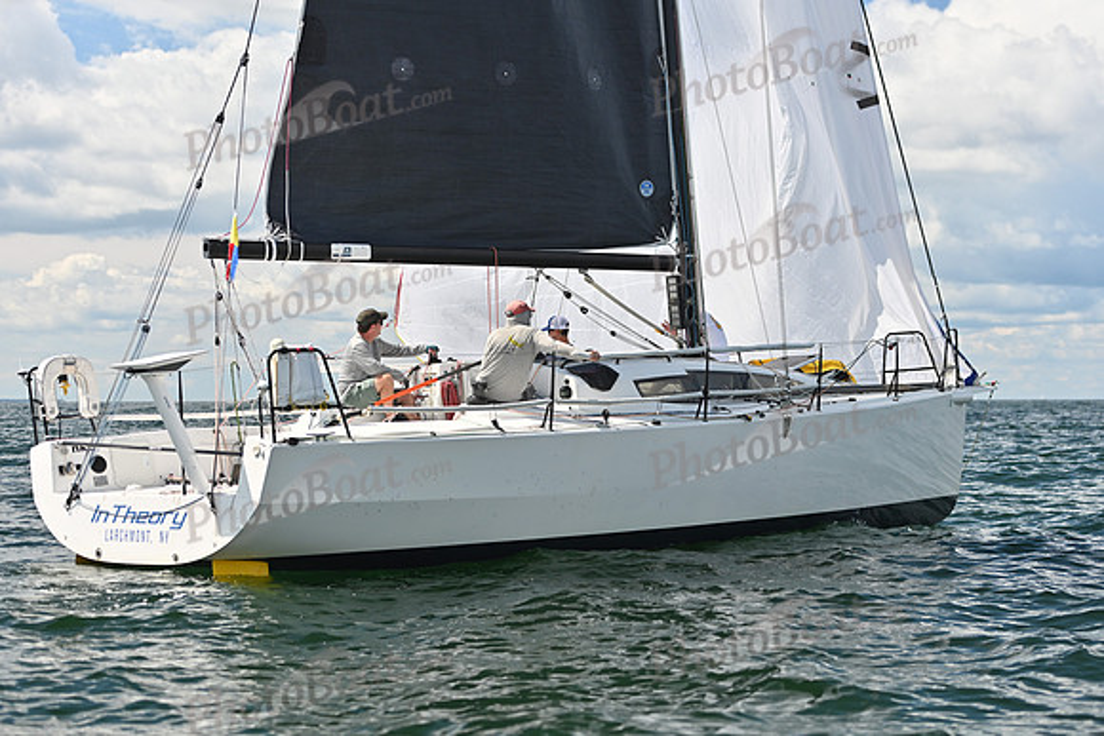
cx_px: 552
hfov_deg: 28.8
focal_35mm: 70
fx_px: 2147
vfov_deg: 19.5
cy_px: 368
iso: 250
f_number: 3.2
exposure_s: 1/2000
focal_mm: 70
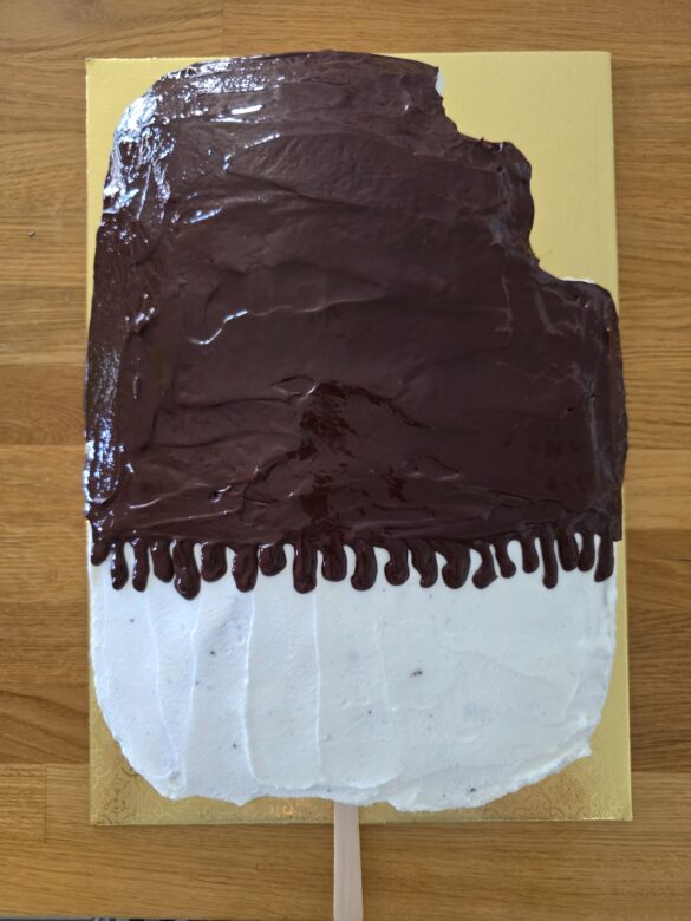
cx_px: 346
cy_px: 460
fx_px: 612
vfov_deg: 73.9
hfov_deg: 58.9
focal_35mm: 23
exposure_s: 1/120
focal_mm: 6.3
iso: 500
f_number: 1.7
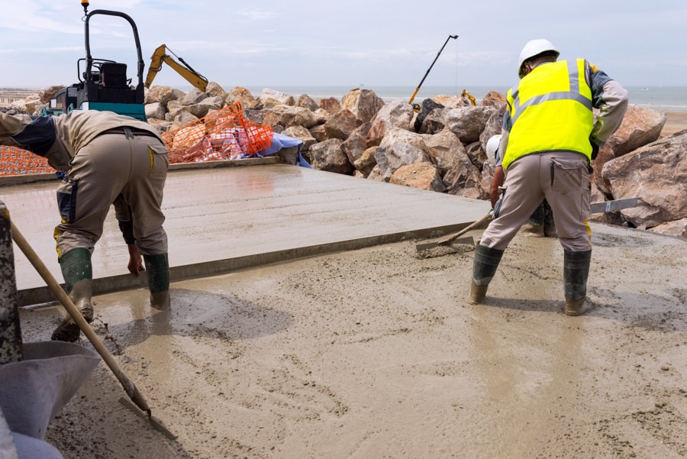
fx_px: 668
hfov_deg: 54.4
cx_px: 344
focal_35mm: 35
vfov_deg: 37.9
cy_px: 230
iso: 125
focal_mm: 35
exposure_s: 1/640
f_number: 10
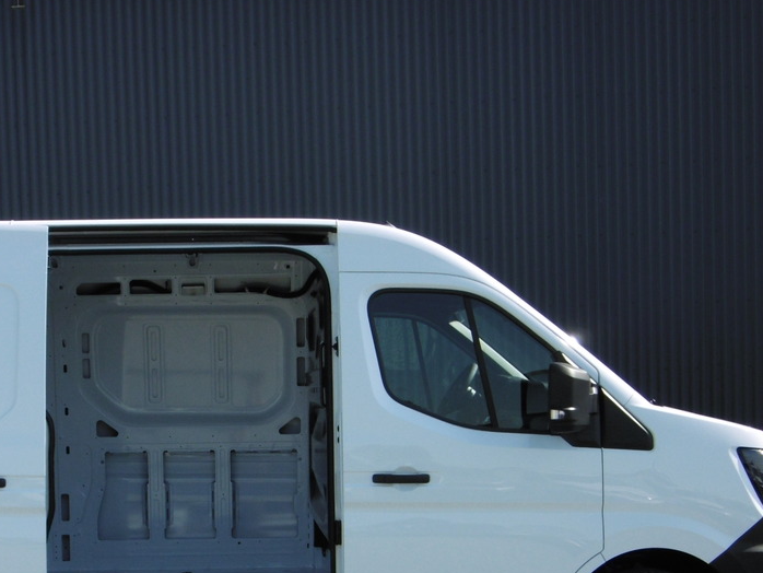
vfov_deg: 26.0
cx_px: 238
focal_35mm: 55
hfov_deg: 34.5
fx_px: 1213
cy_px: 467
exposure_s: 1/800
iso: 100
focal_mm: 5.8
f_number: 3.5
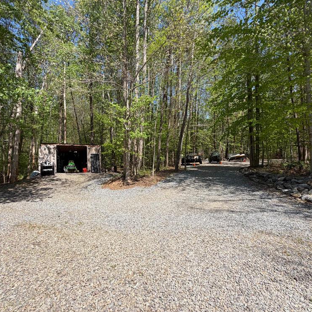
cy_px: 155
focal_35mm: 17
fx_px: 173
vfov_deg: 84.0
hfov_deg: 83.9
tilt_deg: +2.5
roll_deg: -1.1
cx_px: 148
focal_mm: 2.22
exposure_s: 1/770
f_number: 2.2
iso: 32
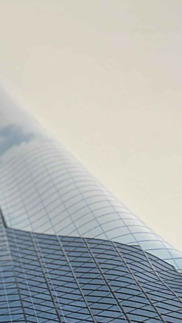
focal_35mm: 172
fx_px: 1475
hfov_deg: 6.7
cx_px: -250
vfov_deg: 12.4
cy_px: 295
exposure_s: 1/399
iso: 80
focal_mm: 6.86
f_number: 1.78
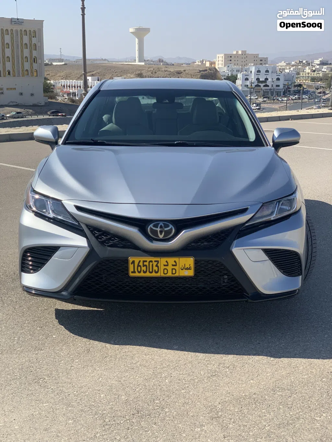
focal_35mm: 52
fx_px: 665
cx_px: 166
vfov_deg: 36.8
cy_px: 221
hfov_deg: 28.0
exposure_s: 1/1712
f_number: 2.4
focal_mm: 6
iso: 16
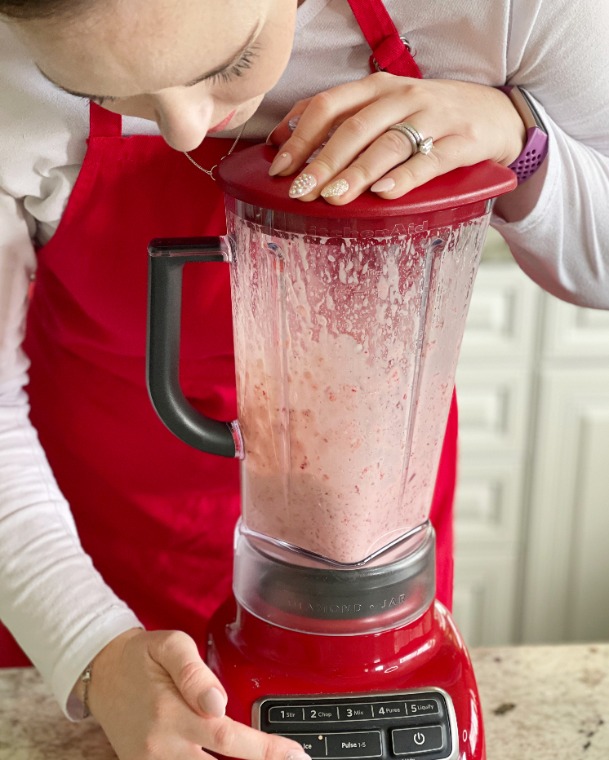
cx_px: 304
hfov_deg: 22.8
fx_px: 1509
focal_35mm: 67
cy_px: 392
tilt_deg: -21.5
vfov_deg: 28.3
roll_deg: -0.4
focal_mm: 7.5
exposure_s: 1/121
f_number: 2.2
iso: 200
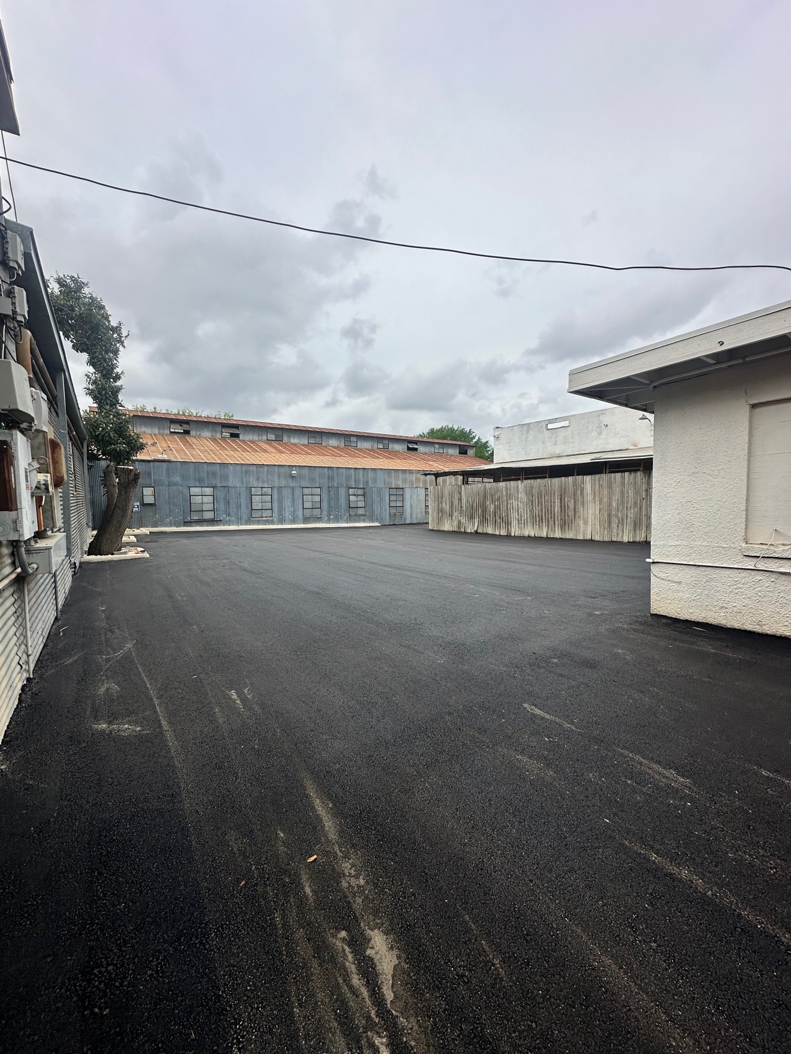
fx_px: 427
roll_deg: +0.7
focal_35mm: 14
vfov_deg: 102.1
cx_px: 396
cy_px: 527
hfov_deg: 85.7
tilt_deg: -2.9
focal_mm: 2.22
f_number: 2.2
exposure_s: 1/2212
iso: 40
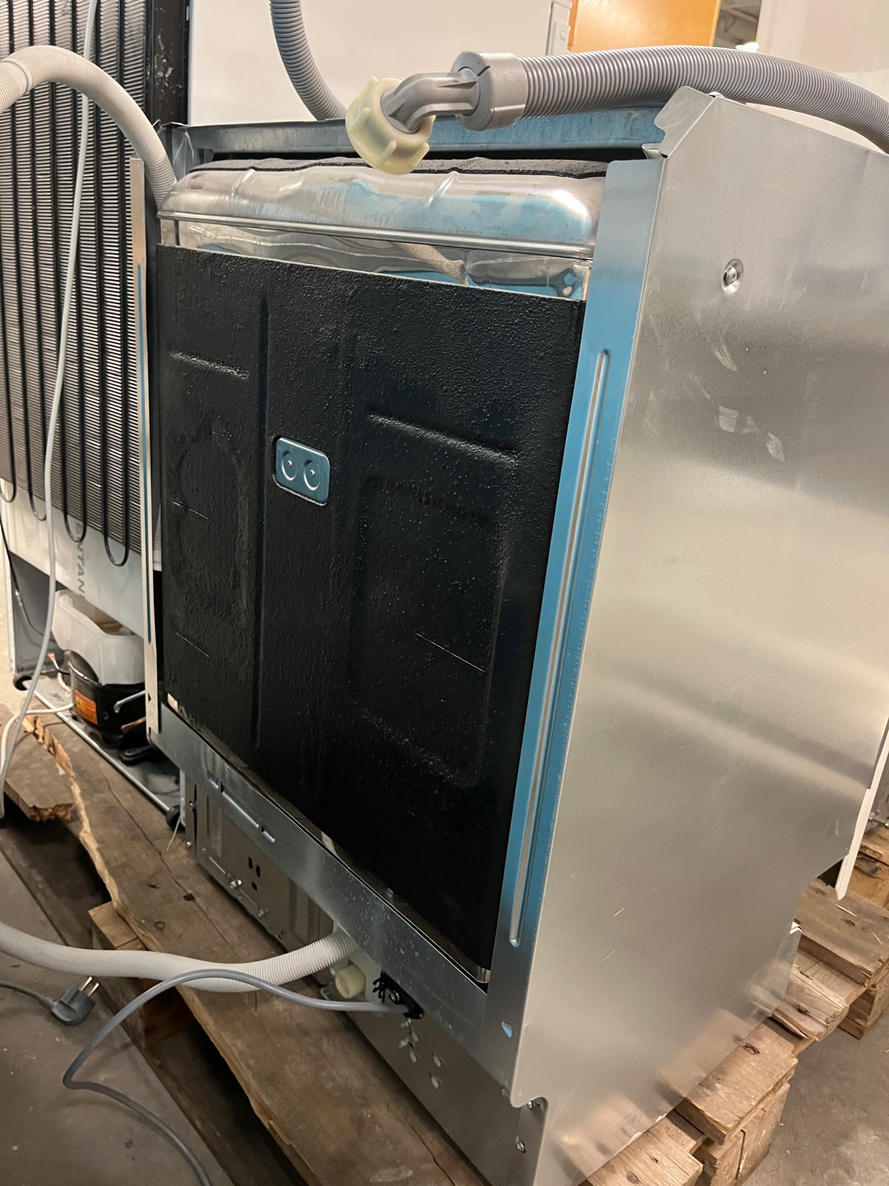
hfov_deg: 53.0
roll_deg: -5.3
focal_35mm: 26
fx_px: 891
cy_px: 593
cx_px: 444
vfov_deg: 67.3
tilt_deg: -20.0
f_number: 1.6
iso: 400
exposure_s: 1/33
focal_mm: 5.1
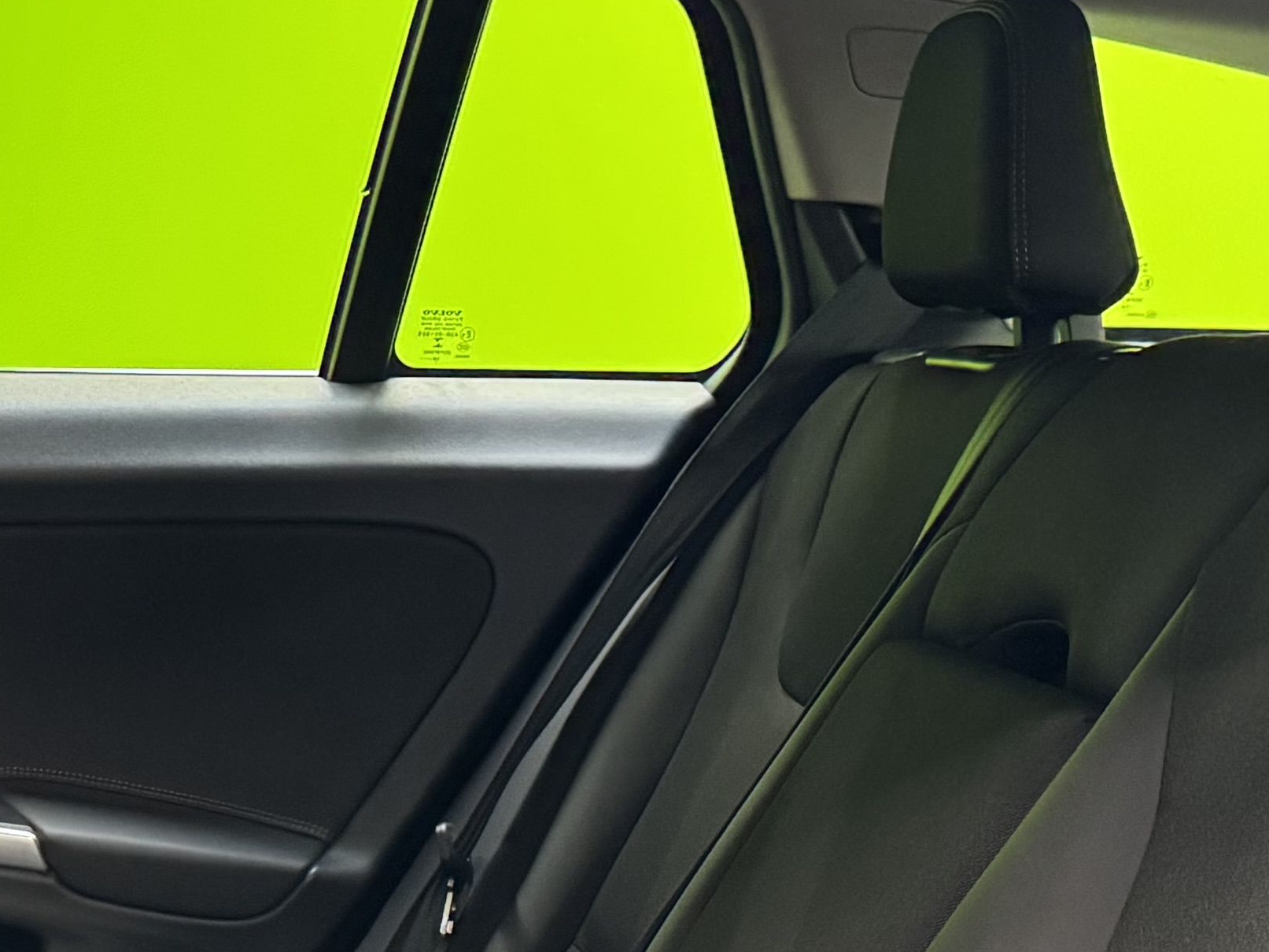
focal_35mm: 85
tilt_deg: -13.2
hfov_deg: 22.5
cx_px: 143
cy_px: 1037
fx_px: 3116
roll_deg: -3.7
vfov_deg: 16.8
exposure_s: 1/33
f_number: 1.78
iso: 640
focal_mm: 6.76
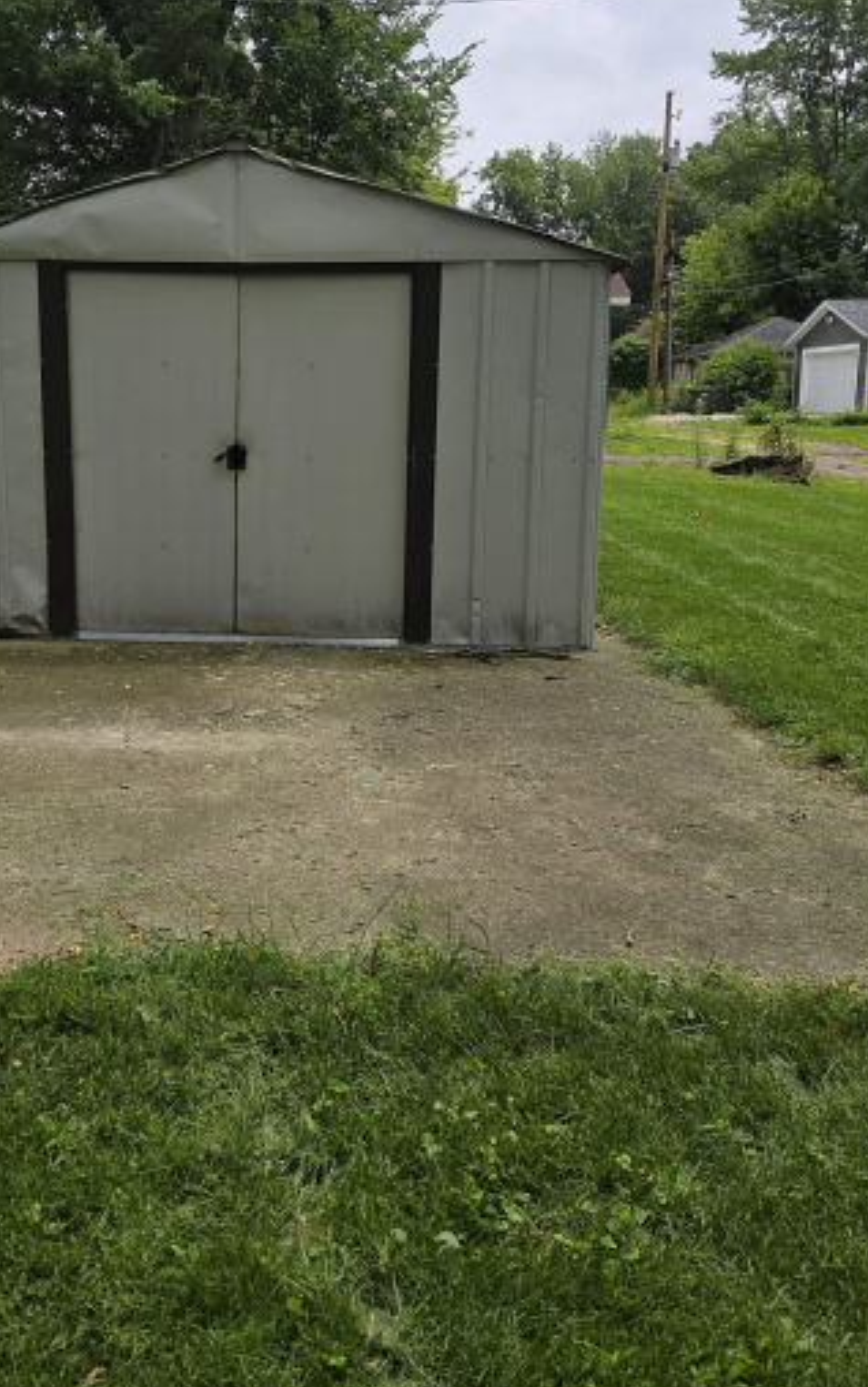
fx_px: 1210
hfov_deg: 38.9
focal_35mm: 32
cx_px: 276
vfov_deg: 59.1
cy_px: 547
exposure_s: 1/803
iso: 12
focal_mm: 6.3
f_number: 1.7
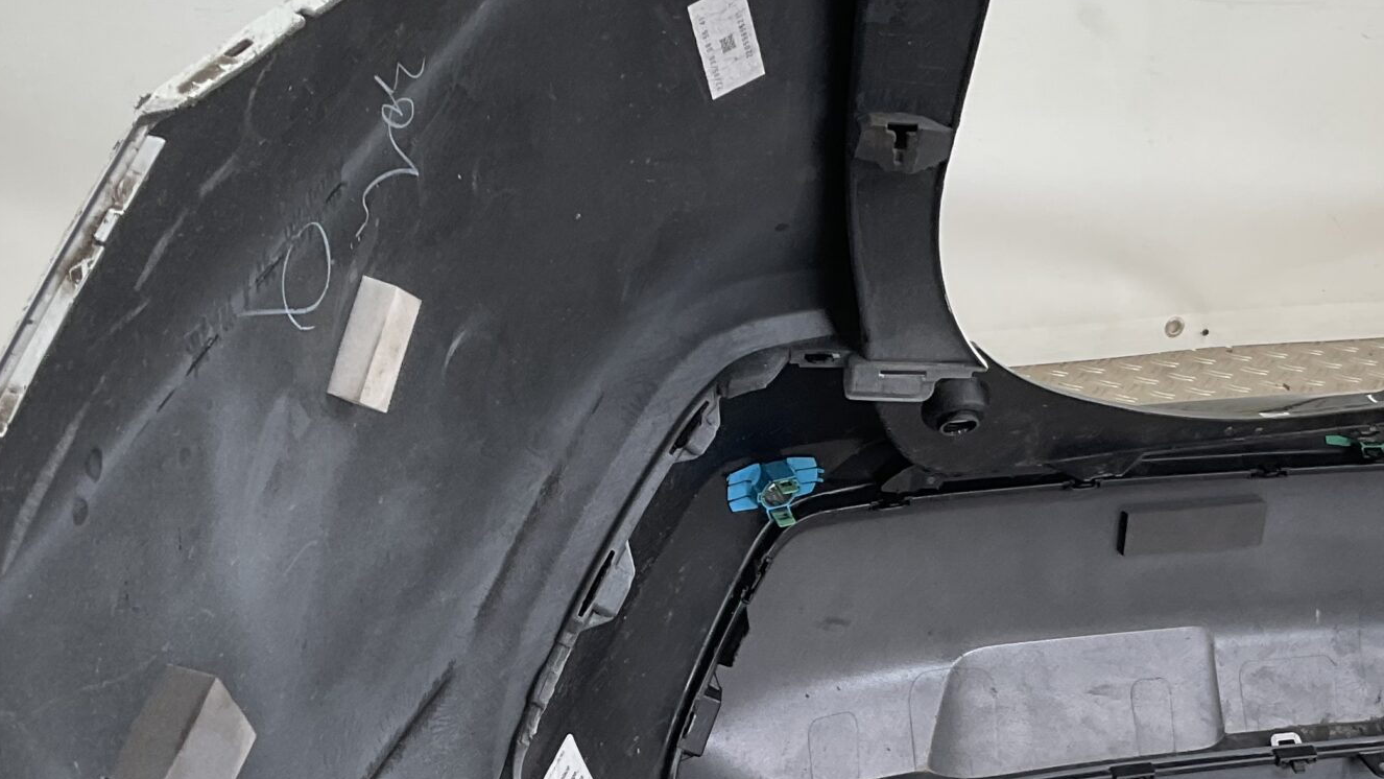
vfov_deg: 19.6
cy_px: 598
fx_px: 2239
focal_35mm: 61
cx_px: 791
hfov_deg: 34.3
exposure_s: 1/120
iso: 25
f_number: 1.8
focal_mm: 3
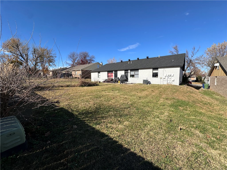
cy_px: 85
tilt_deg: -3.5
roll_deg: +0.6
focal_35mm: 14
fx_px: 92
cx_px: 114
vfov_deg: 85.7
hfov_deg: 102.1
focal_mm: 2.22
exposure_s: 1/1855
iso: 50
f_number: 2.2
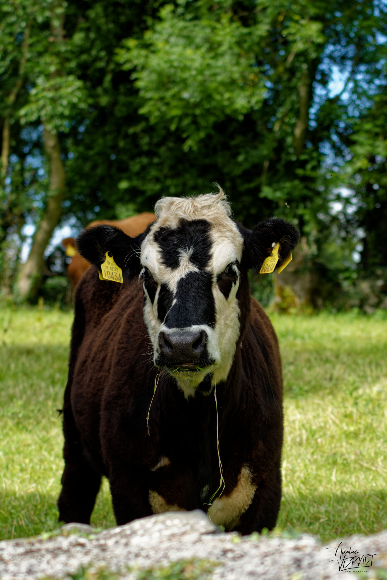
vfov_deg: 16.7
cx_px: 194
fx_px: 1983
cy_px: 290
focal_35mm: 123
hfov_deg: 11.1
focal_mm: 82
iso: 800
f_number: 6.3
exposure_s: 1/640
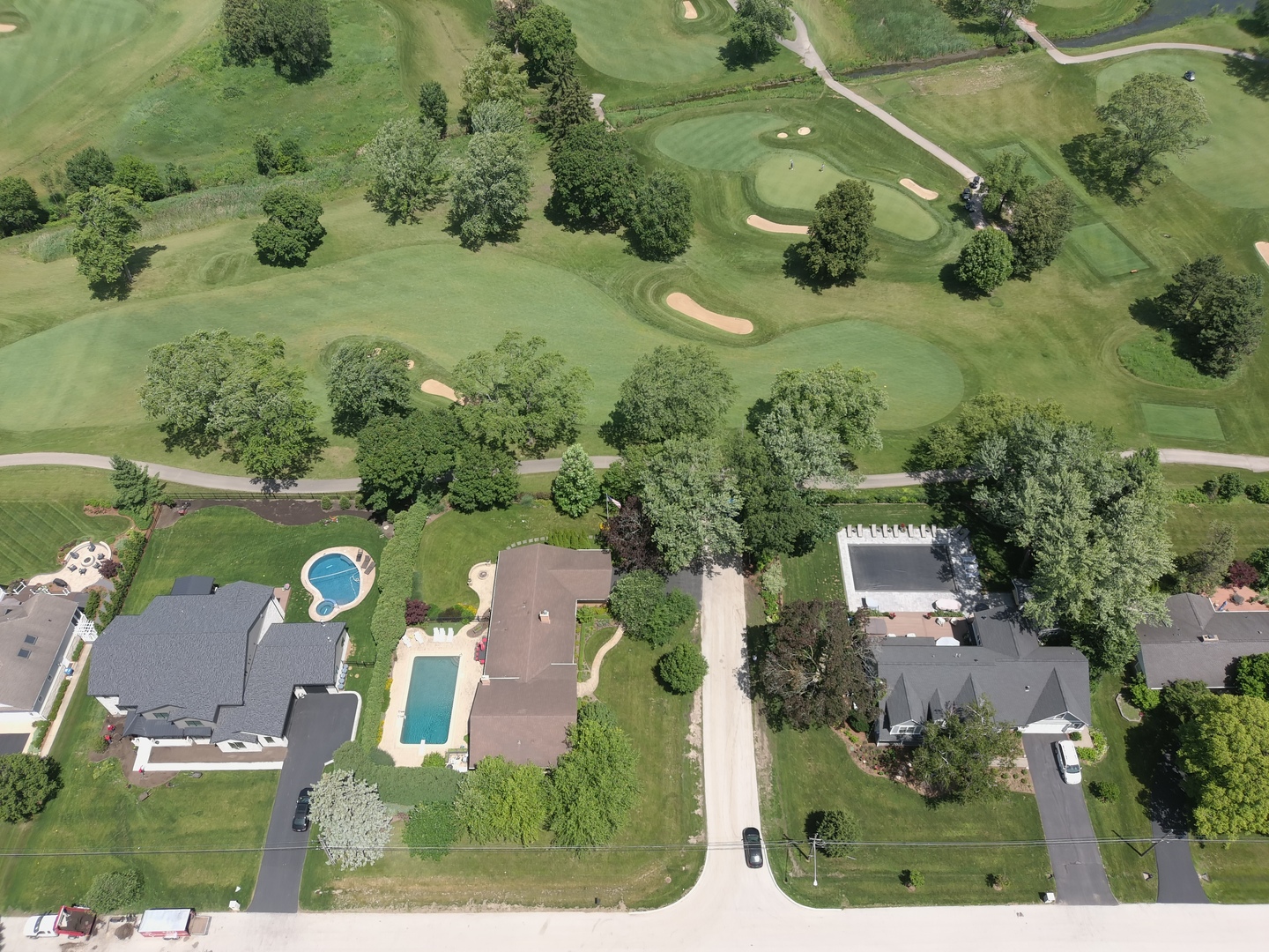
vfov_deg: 53.1
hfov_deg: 67.3
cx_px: 634
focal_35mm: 26
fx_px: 953
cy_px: 476
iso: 100
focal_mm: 4.74
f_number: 1.8
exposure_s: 1/800
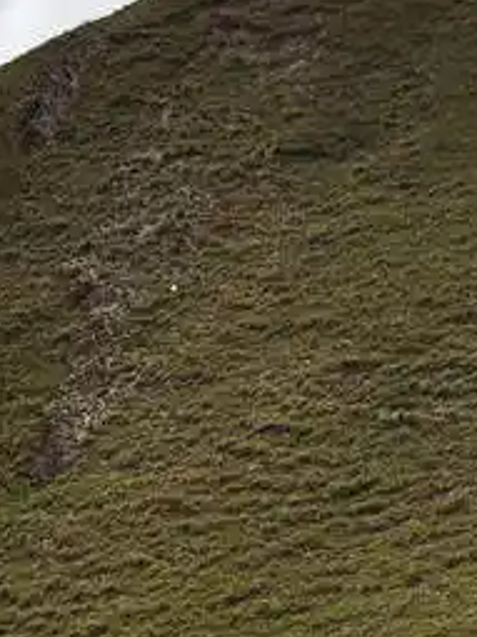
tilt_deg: +0.0
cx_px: -165
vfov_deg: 11.5
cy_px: 964
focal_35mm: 165
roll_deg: +2.2
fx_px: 3034
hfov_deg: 8.8
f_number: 1.78
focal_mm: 6.76
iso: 100
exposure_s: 1/9434
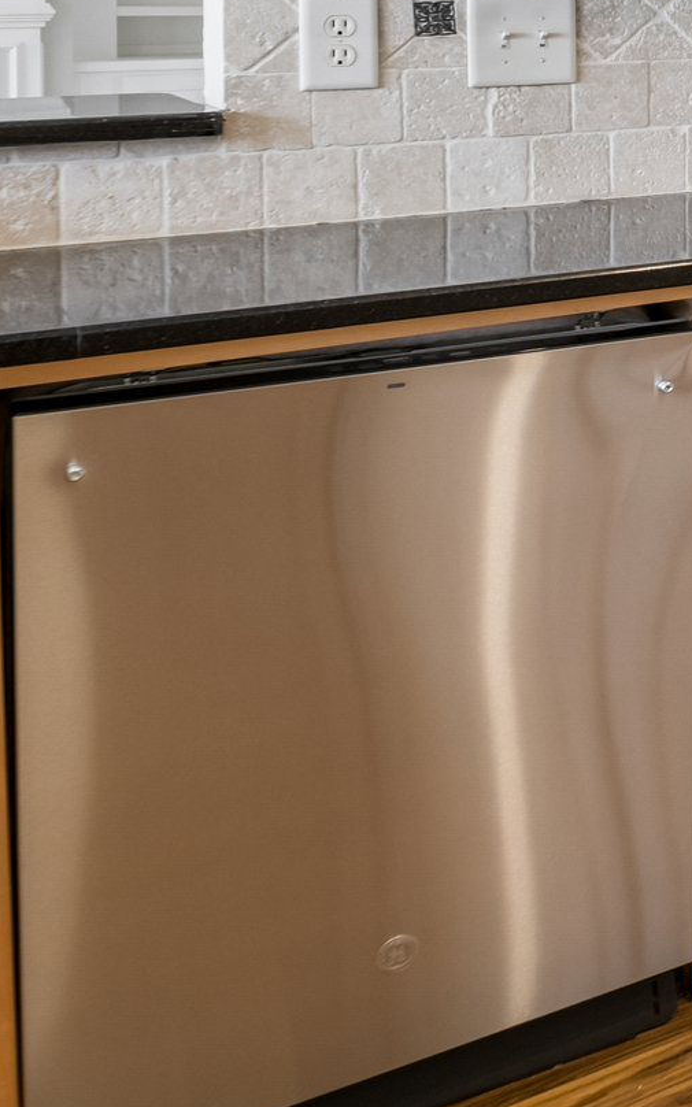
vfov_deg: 34.8
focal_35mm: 53
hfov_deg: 14.7
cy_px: 12
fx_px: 1599
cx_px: 1680
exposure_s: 1/15
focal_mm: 14
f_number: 8
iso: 250
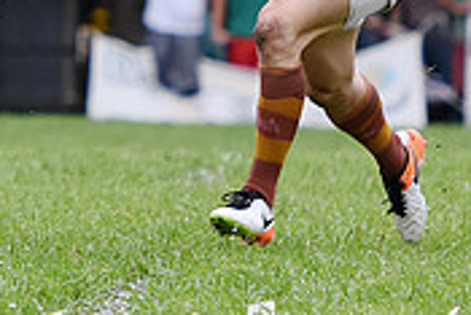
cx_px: -159
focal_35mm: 722
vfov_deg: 1.9
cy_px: -104
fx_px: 9449
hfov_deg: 2.9
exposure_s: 1/1000
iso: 800
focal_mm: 145
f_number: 3.5
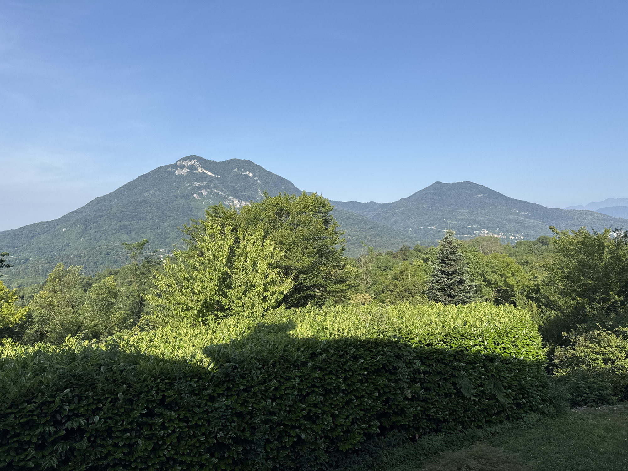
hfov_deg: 71.6
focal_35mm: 24
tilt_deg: +0.2
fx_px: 435
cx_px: 314
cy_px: 236
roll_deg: +0.4
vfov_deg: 56.8
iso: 80
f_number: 1.78
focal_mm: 6.76
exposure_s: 1/3247
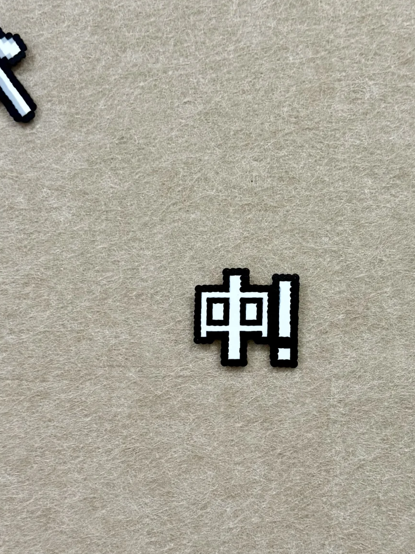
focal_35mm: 30
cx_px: 240
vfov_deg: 59.6
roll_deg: -1.0
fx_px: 480
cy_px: 321
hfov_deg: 46.6
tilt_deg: +4.9
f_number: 1.78
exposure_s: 1/60
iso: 320
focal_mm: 6.76
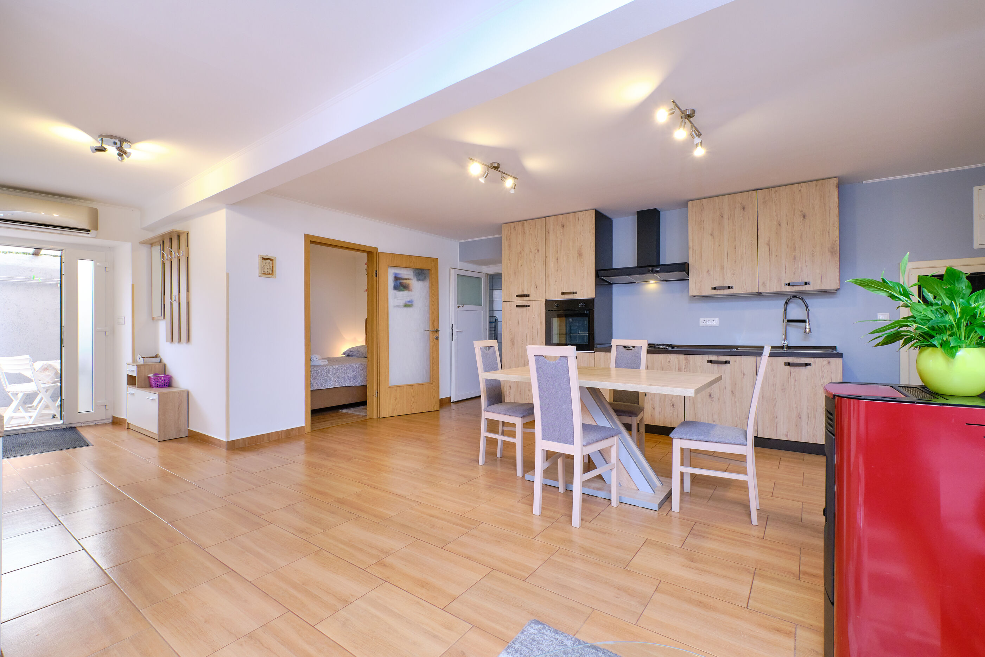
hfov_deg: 100.4
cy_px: 328
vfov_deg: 77.3
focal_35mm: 15
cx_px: 492
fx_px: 410
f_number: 9
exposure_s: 1/30
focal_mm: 10
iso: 320
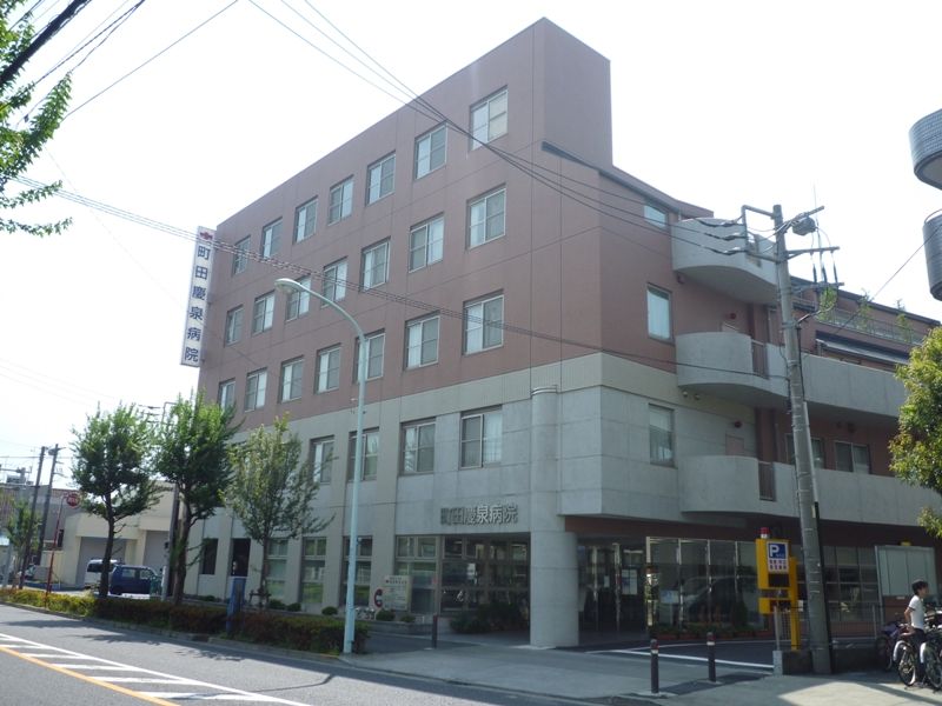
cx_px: 471
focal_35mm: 30
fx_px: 816
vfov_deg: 46.8
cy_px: 353
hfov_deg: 60.0
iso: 80
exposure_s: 1/500
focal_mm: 5.3
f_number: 3.4
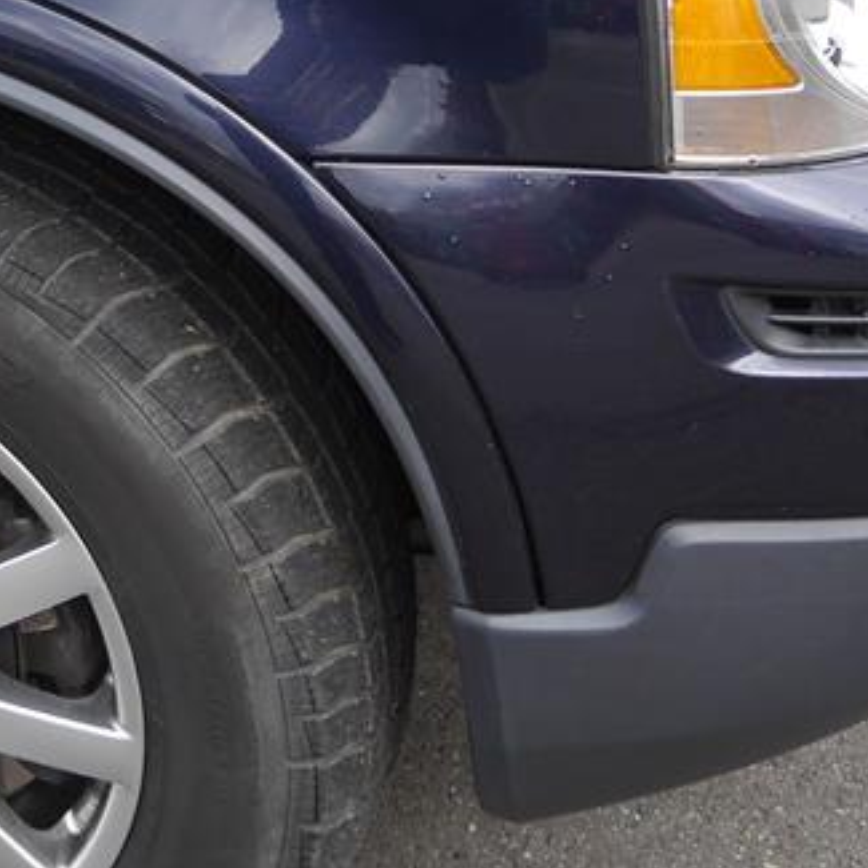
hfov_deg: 21.0
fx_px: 2213
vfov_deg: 21.2
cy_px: -69
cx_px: -118
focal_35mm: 78
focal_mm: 14
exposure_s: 1/320
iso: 160
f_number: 3.5
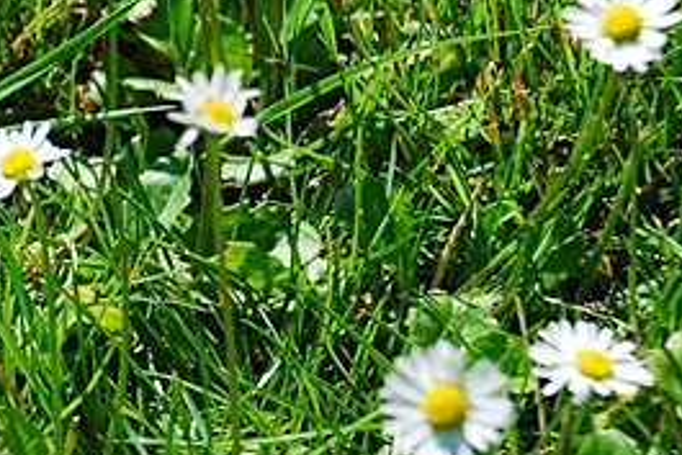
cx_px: -283
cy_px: 93
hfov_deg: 7.2
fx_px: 5326
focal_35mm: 281
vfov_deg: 4.9
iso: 400
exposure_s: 1/1600
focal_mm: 62
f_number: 5.3
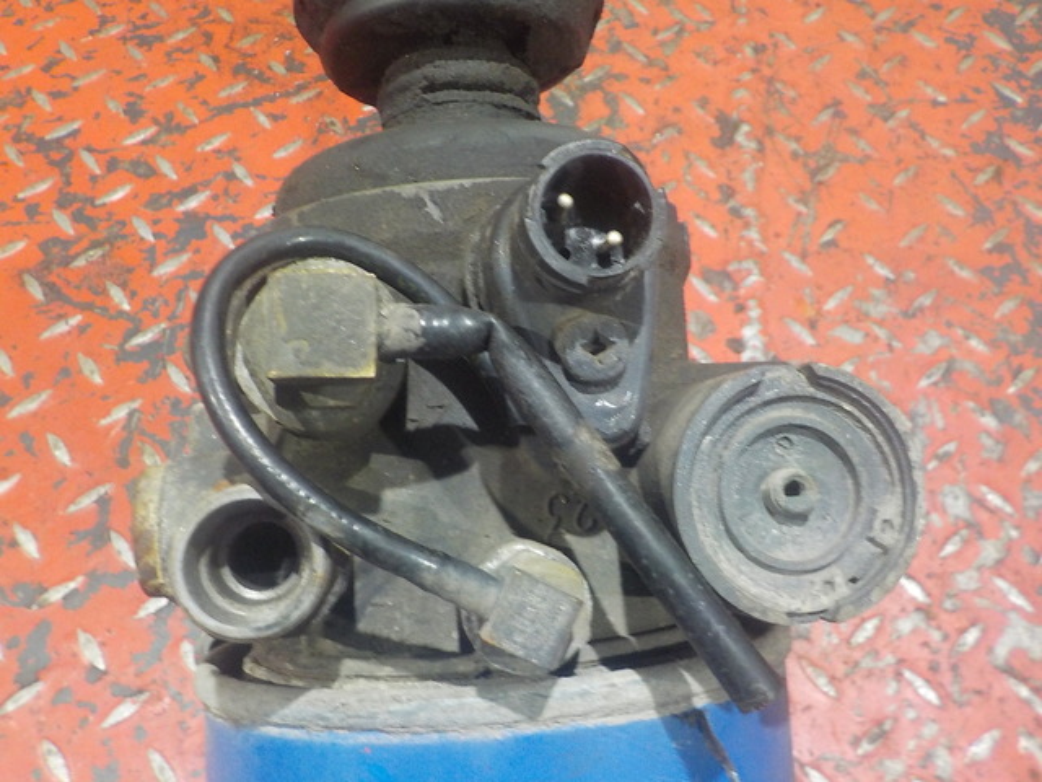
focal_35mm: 30
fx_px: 903
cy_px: 391
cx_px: 521
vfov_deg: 46.8
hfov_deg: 60.0
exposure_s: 1/10
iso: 400
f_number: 3.3
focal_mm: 4.1
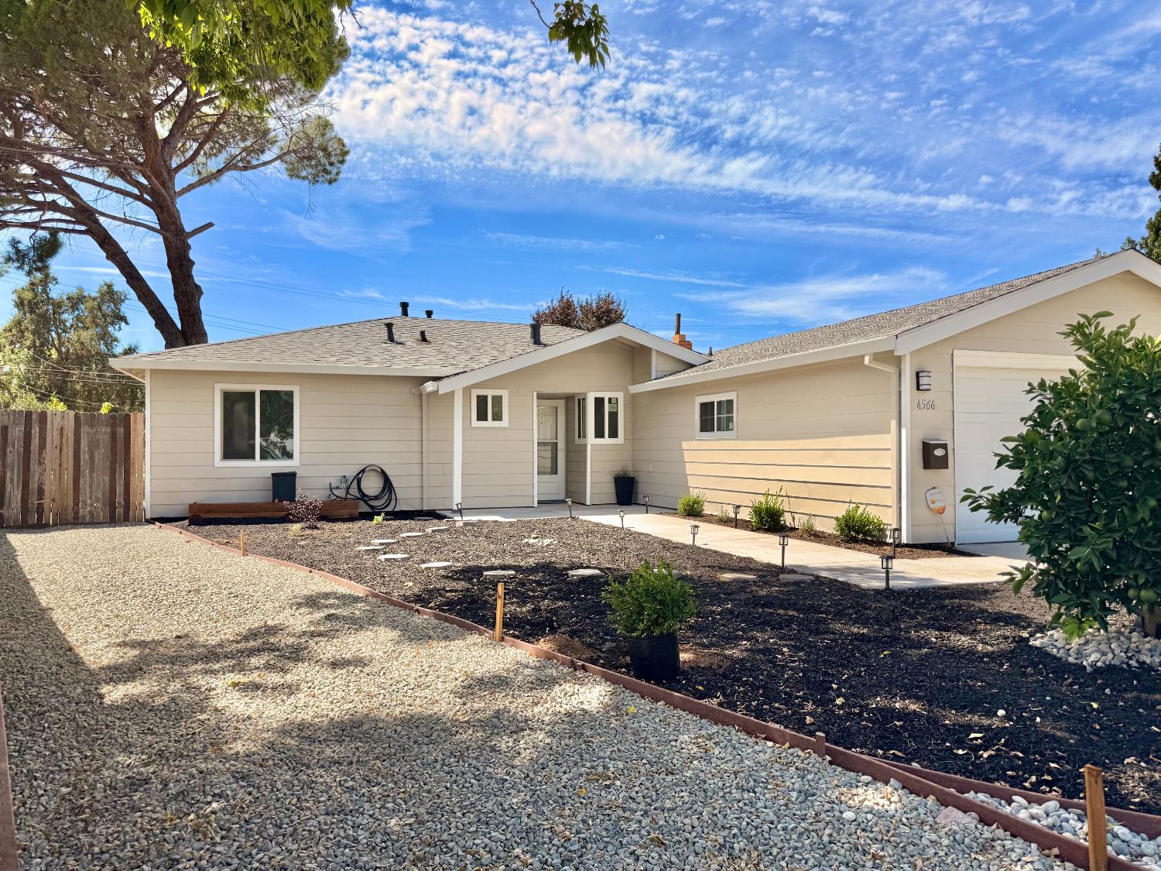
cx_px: 580
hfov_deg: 71.6
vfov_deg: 56.8
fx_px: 805
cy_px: 436
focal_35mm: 24
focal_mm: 6.76
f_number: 1.78
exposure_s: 1/5714
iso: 80
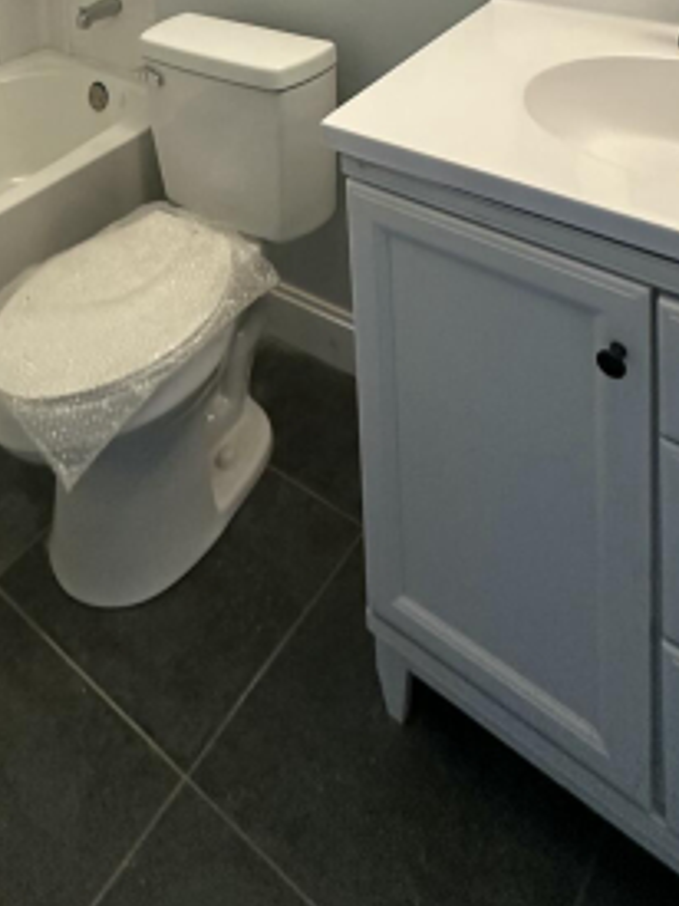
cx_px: 234
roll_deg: +3.5
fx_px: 890
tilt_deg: -7.5
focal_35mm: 34
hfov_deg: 41.3
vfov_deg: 39.5
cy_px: -173
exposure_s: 1/60
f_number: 2.2
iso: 500
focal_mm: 2.22
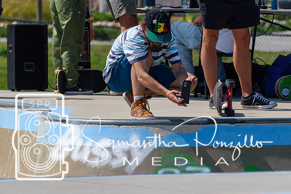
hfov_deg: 5.1
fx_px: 3274
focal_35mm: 405
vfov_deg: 3.4
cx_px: 146
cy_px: 97
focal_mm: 270
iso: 220
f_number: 6
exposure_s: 1/2000
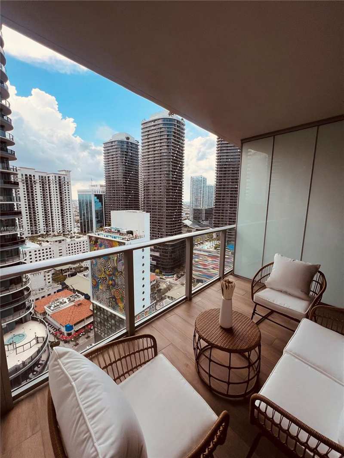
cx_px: 172
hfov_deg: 89.9
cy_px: 229
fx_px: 172
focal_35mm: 13
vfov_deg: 106.2
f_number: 1.8
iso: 32
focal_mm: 1.57
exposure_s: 1/951
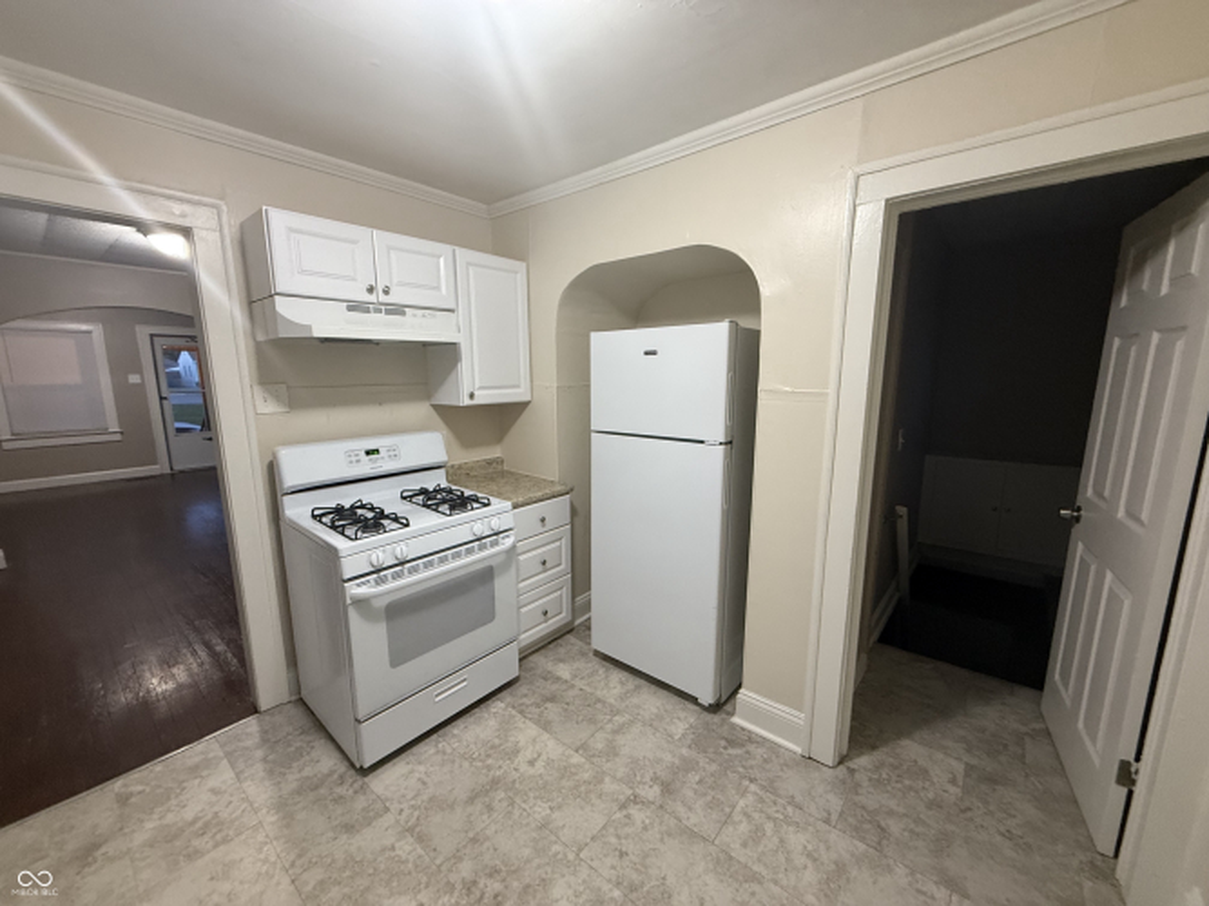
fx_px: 489
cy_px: 453
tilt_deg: -8.9
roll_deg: +0.2
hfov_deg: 102.1
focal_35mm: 14
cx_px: 604
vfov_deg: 85.7
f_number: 2.2
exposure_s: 1/60
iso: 250
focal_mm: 2.22
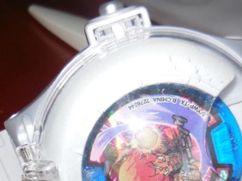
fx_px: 496
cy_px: 218
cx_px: 124
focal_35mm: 71
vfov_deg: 19.5
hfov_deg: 27.4
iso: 125
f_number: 6.2
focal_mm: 4.5
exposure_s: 1/25
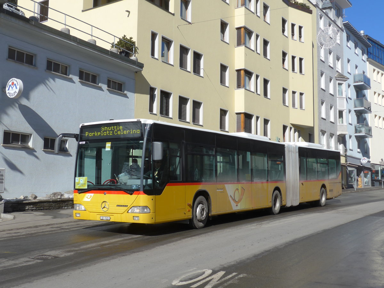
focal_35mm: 44
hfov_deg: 42.9
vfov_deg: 32.9
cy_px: 144
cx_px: 192
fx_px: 488
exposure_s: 1/2000
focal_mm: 9
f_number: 3.2
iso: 80
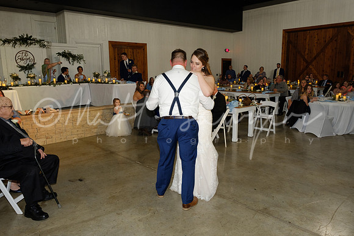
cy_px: 118
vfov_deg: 48.0
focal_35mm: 27
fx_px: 266
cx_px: 177
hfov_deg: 67.4
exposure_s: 1/40
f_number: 4
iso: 1600
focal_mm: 18.2
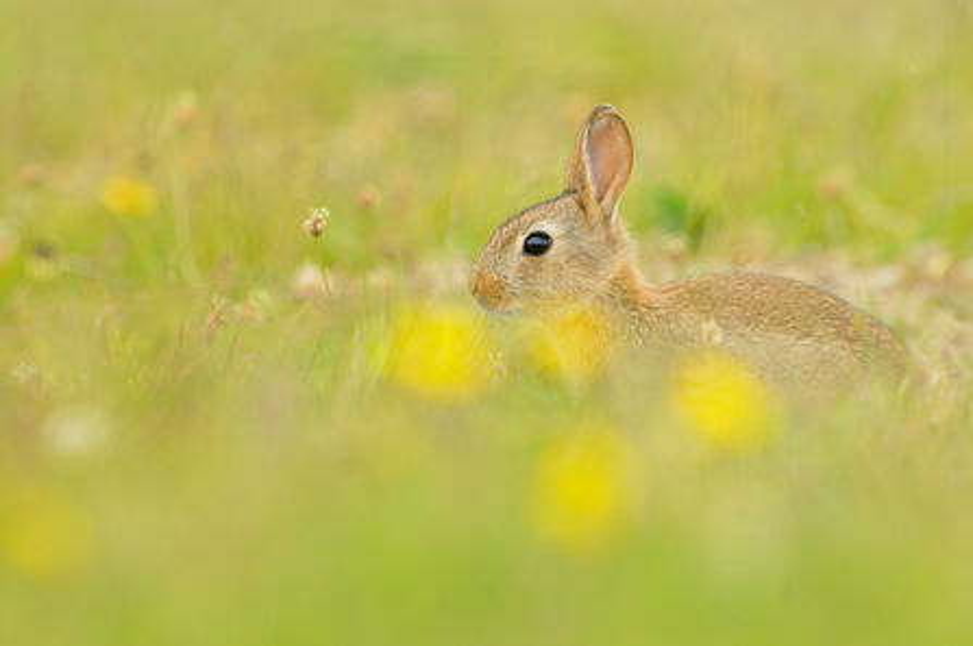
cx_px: 486
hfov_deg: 2.8
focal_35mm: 750
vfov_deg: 1.8
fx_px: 20248
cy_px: 323
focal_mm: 500
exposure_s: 1/640
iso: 500
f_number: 5.6
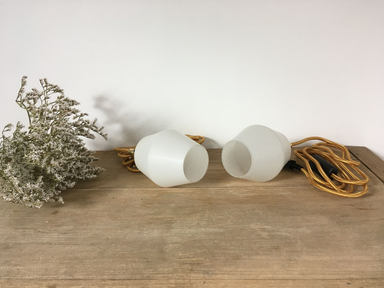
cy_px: 144
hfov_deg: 61.7
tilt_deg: -18.3
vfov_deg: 48.2
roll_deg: +1.2
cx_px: 192
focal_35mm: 29
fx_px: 322
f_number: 2.2
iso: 50
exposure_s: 1/33
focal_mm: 4.15
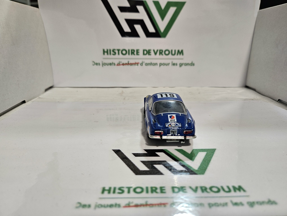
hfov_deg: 71.6
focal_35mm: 24
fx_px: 199
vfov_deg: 56.8
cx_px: 144
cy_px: 108
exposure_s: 1/100
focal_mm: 5
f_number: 1.8
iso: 125
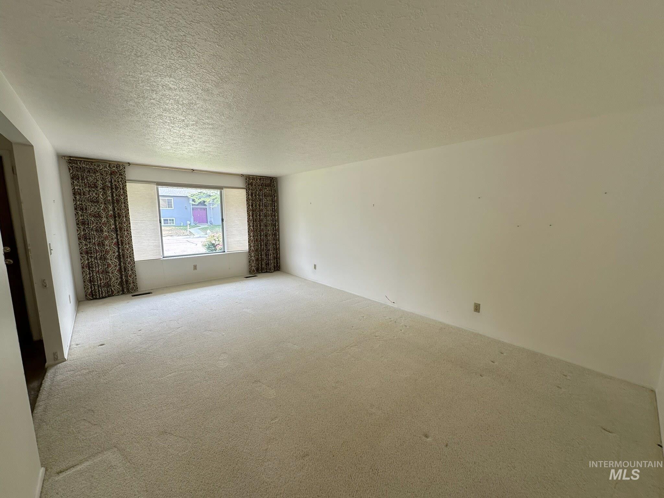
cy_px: 249
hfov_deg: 102.1
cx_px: 332
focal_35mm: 14
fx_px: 269
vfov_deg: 85.7
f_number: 2.2
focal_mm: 2.22
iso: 40
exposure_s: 1/99
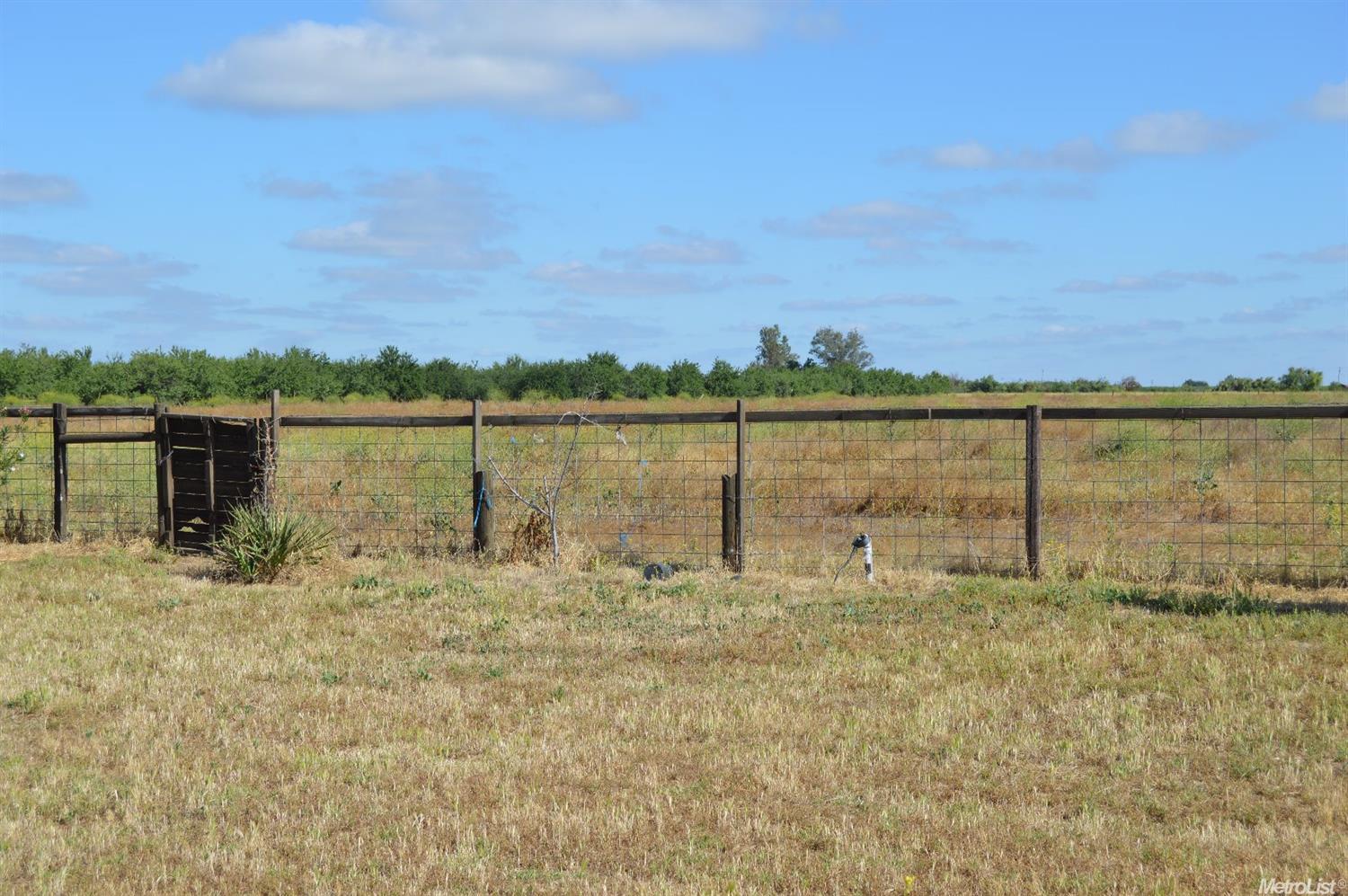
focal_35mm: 52
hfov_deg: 37.9
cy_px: 448
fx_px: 1964
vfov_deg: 25.7
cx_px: 674
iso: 100
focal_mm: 35
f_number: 8
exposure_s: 1/250
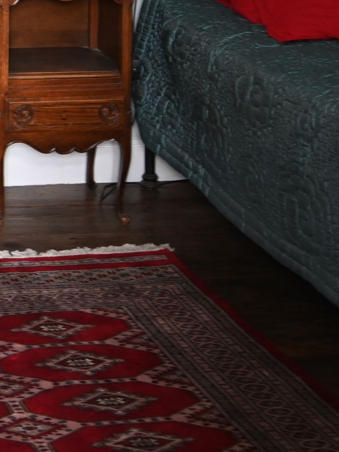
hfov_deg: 14.8
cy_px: -102
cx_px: -268
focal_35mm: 87
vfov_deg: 20.9
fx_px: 1136
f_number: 4.5
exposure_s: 1/13
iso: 400
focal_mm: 21
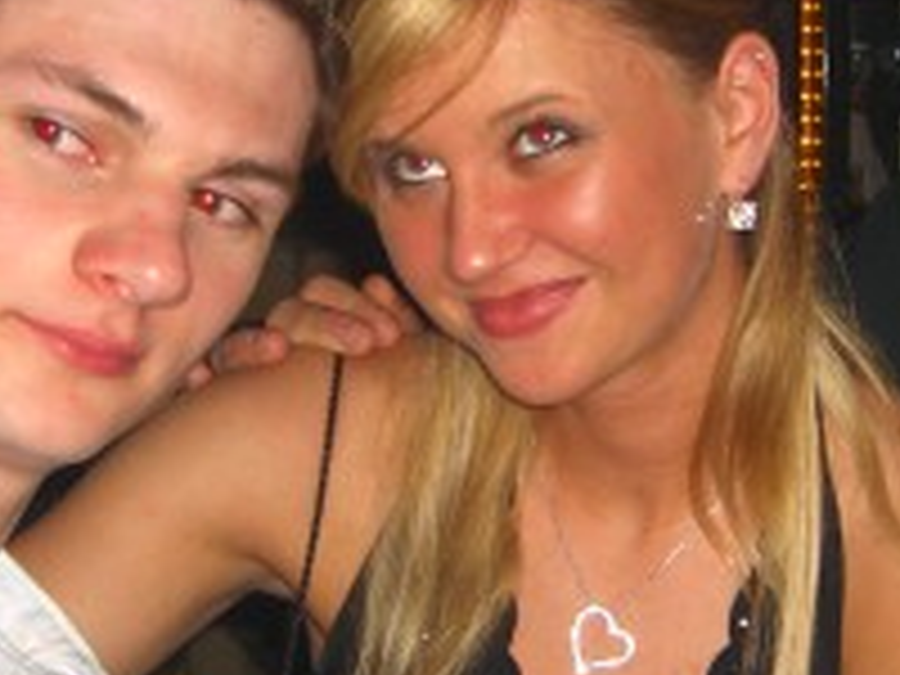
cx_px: 554
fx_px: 2964
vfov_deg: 13.0
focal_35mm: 114
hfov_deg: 17.2
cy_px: 306
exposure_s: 1/60
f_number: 2.8
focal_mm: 7.9
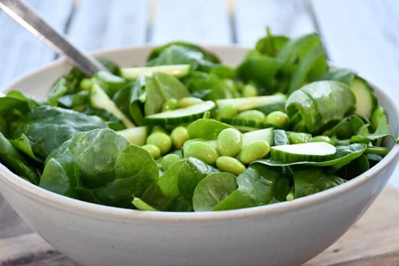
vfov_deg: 14.7
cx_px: 200
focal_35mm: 93
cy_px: 133
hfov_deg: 21.9
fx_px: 1031
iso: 200
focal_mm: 62
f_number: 5.6
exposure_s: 1/125
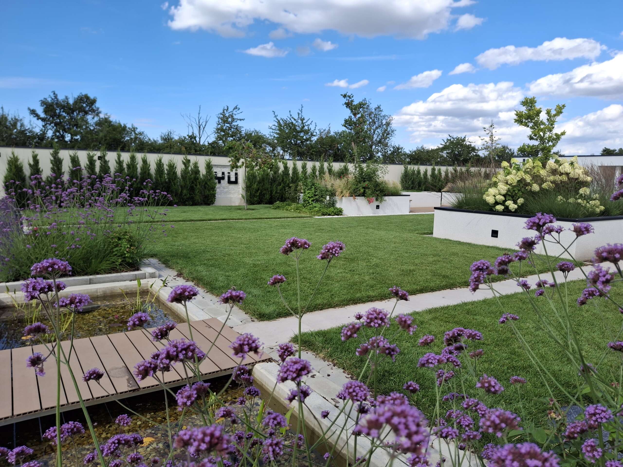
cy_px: 234
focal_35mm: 25
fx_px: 450
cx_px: 312
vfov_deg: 54.9
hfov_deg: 69.4
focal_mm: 4.69
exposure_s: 1/971
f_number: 1.8
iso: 25
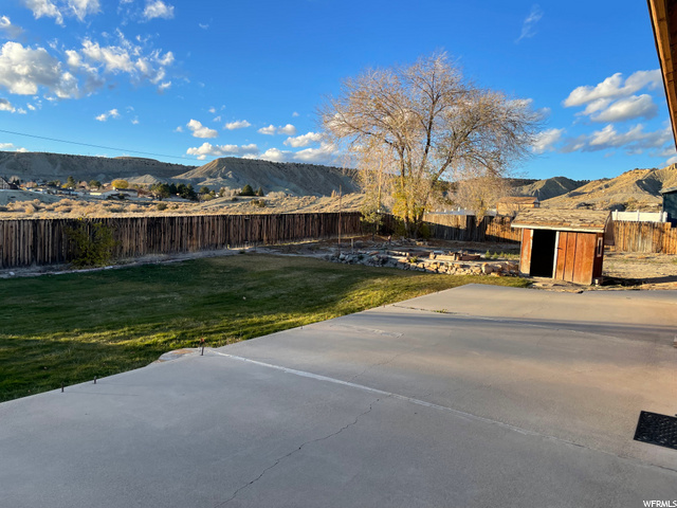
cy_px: 254
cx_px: 338
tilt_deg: -2.4
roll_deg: -3.0
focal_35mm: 26
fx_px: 508
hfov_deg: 67.3
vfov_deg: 53.1
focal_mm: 4.2
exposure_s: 1/947
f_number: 1.6
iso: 32
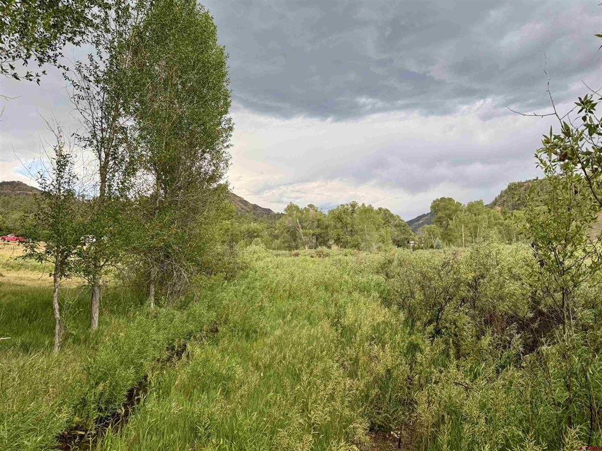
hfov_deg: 71.6
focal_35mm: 24
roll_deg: +1.9
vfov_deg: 56.8
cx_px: 301
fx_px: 417
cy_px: 226
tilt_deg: +3.7
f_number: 1.78
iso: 100
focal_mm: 6.76
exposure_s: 1/295
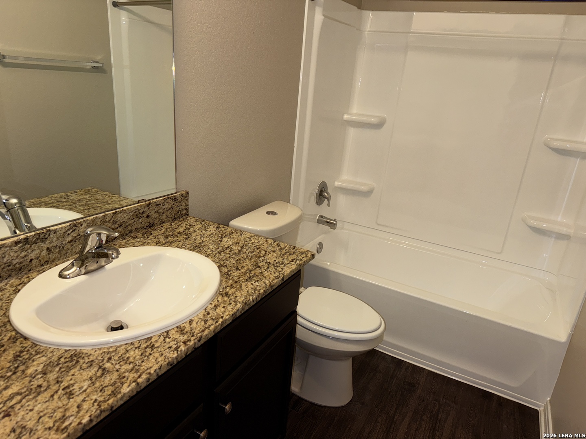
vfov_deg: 56.8
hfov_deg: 71.6
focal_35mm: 24
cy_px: 220
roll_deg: -5.3
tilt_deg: -19.4
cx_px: 293
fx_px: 406
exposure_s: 1/120
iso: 80
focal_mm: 6.76
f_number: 1.78
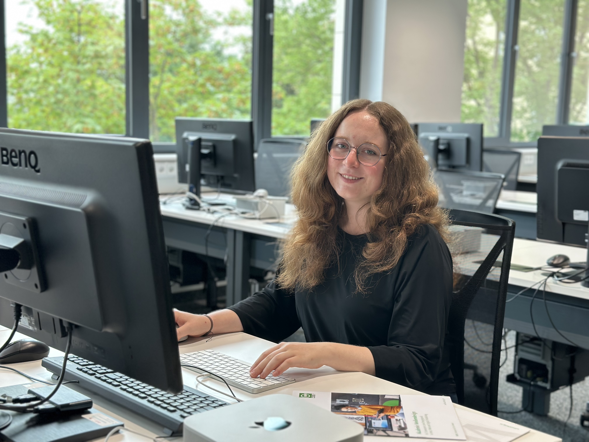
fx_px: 817
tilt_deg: -8.0
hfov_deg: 39.7
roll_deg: -1.6
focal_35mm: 48
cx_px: 294
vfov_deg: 30.3
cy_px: 221
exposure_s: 1/100
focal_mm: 6.86
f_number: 1.78
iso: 100
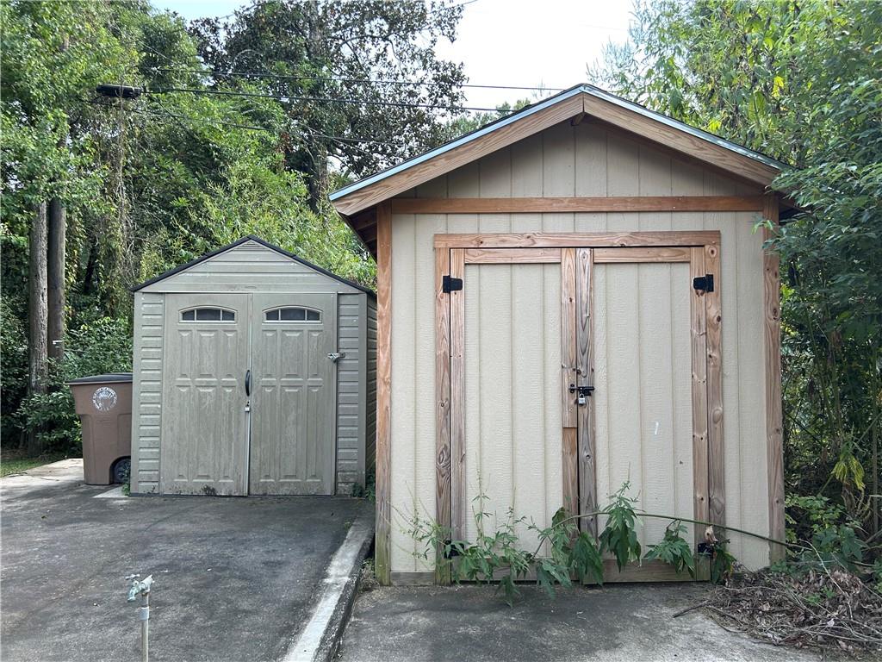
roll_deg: +0.2
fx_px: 662
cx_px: 441
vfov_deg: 53.1
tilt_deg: +0.5
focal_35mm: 26
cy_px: 331
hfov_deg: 67.3
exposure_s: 1/411
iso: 50
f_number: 1.5
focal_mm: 5.7
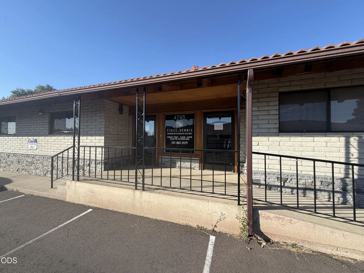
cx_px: 182
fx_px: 147
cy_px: 136
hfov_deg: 102.1
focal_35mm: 14
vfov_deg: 85.7
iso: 32
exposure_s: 1/770
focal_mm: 2.22
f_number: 2.2
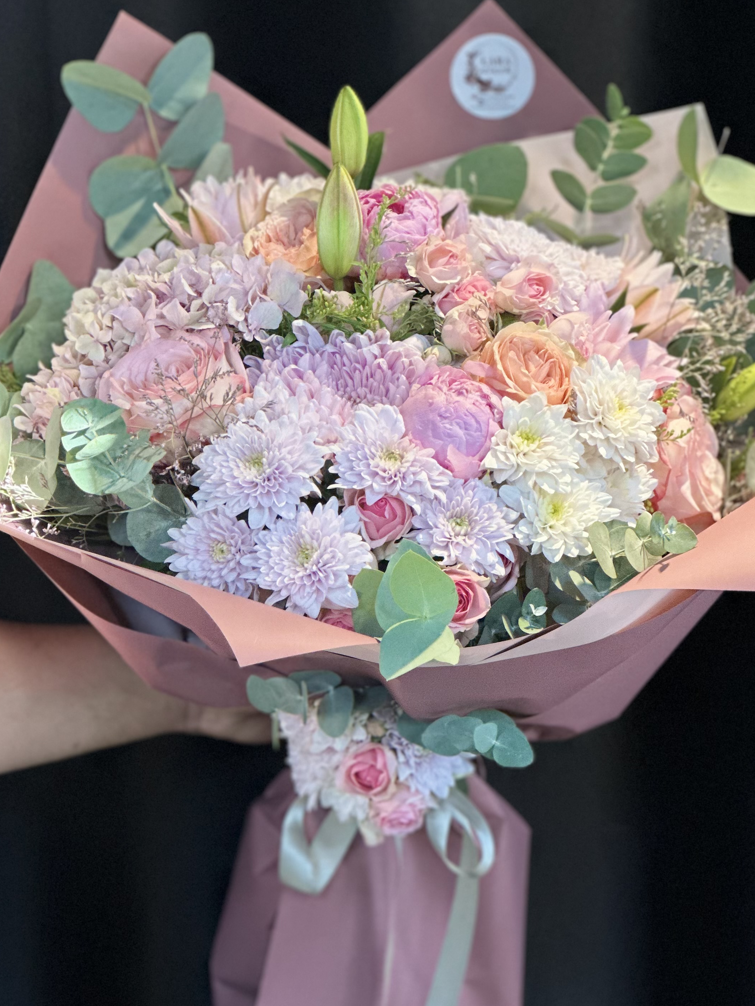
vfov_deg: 17.9
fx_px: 3198
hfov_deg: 13.5
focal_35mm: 110
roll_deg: -0.2
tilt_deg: -6.1
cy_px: 529
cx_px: 348
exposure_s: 1/100
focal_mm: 9
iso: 160
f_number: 2.8
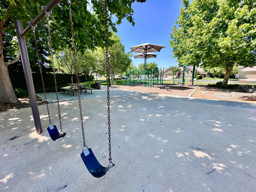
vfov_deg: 85.7
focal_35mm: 14
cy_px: 96
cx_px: 128
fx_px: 104
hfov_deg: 102.1
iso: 40
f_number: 2.2
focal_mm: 2.22
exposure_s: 1/609
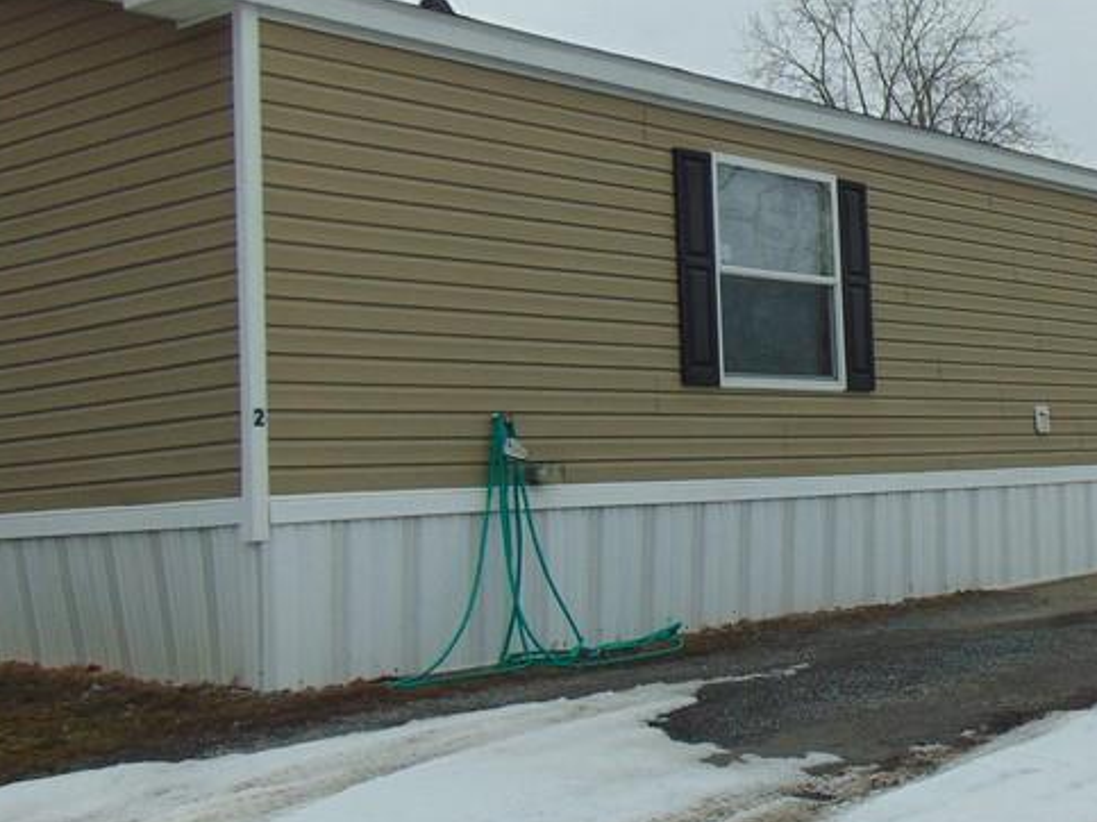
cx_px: 961
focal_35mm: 53
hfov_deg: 34.4
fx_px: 1679
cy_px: 375
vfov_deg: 27.5
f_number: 7.7
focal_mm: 4.5
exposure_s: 1/250
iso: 80
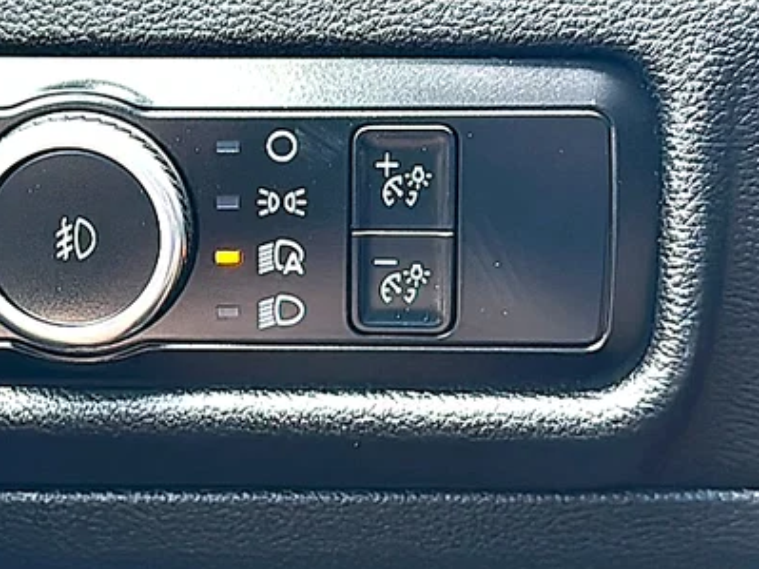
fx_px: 1578
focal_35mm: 72
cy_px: 227
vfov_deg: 20.4
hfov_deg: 26.7
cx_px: 198
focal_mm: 6.86
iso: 80
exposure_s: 1/58
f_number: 1.78
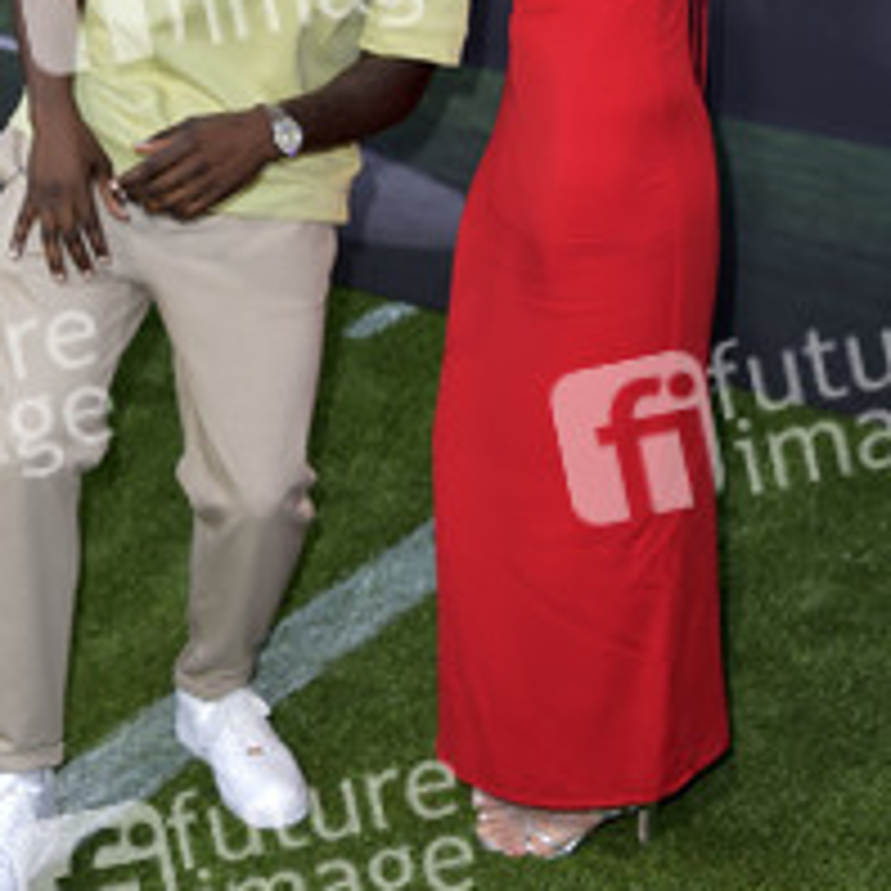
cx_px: 376
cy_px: 194
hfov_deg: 24.0
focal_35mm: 72
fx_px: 2097
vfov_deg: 23.7
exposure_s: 1/250
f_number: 6.3
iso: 320
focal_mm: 42
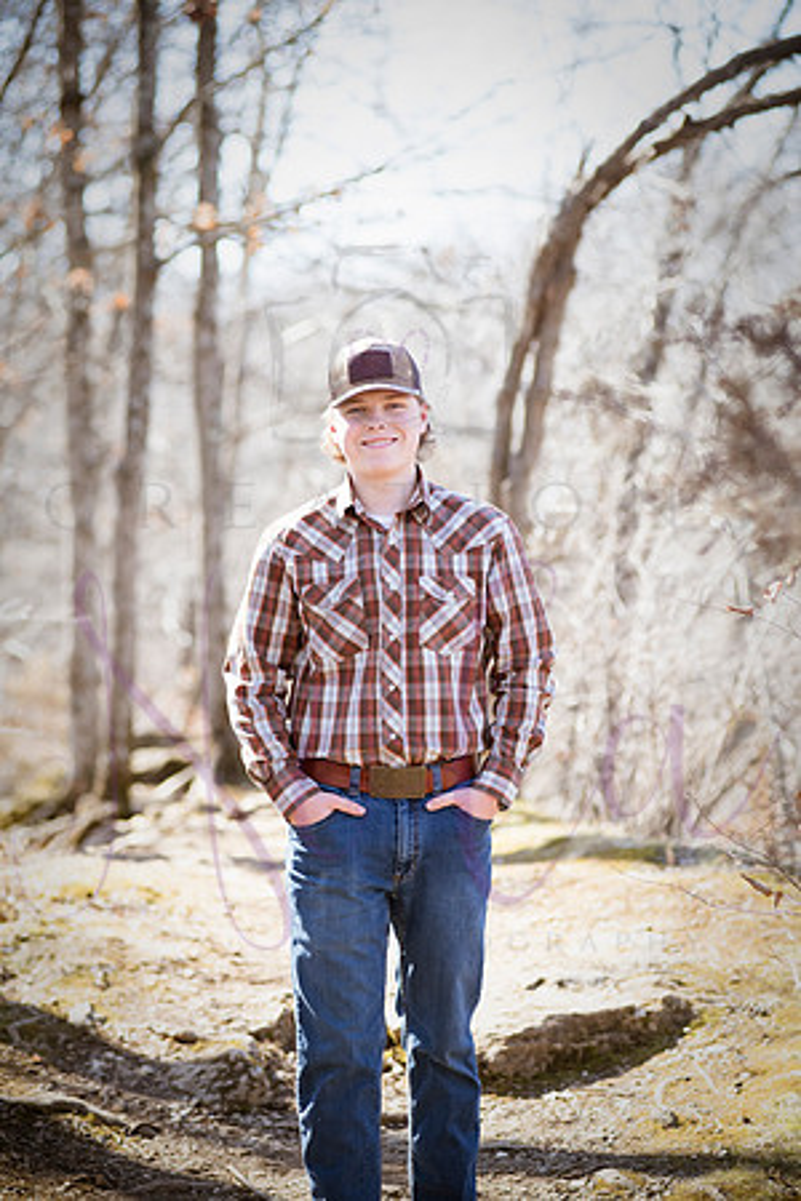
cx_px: 400
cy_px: 600
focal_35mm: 120
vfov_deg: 17.1
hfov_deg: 11.4
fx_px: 4005
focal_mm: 120
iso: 800
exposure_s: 1/1000
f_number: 3.5
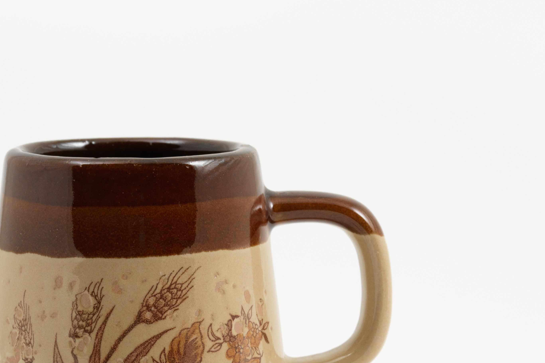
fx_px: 2180
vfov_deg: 9.5
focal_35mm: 144
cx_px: 152
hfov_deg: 14.2
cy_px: 312
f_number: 20
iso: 100
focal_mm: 120
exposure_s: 1/60
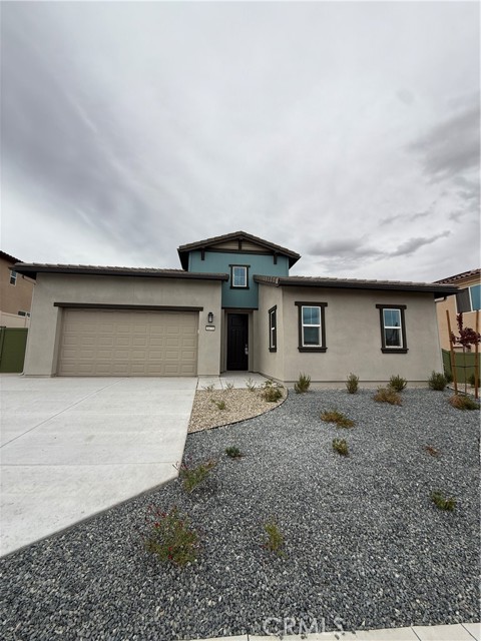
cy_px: 320
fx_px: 259
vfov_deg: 102.1
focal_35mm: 14
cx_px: 240
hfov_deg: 85.7
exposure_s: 1/2611
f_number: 2.2
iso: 50
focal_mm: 2.22
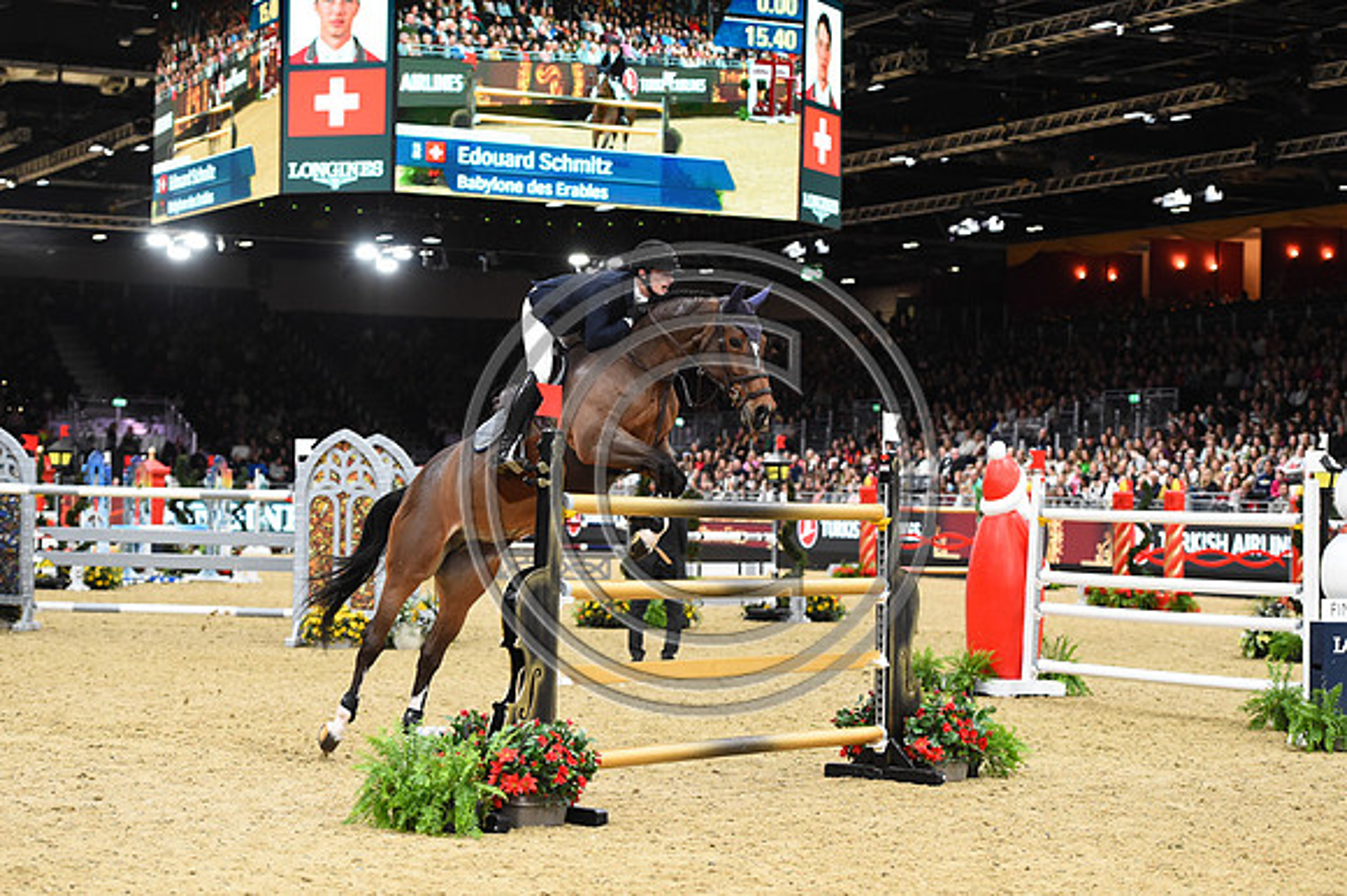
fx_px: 3178
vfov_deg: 16.1
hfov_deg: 23.9
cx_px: 674
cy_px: 448
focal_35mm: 85
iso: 5000
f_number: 3.5
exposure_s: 1/800
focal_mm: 85
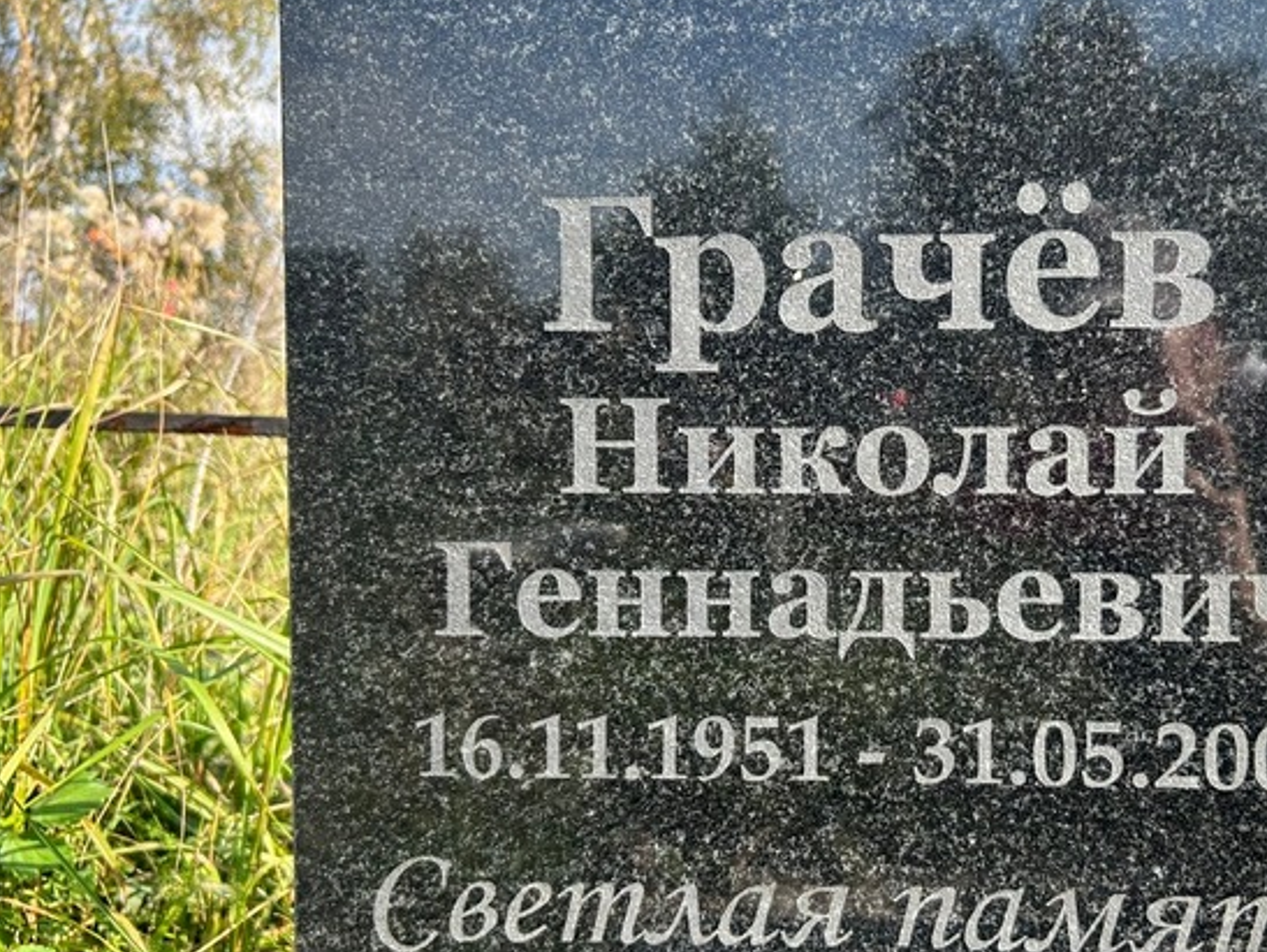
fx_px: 1392
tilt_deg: -2.8
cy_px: 517
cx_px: 917
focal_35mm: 38
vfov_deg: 37.7
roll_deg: -2.6
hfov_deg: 47.5
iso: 50
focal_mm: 5.7
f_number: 1.5
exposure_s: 1/873
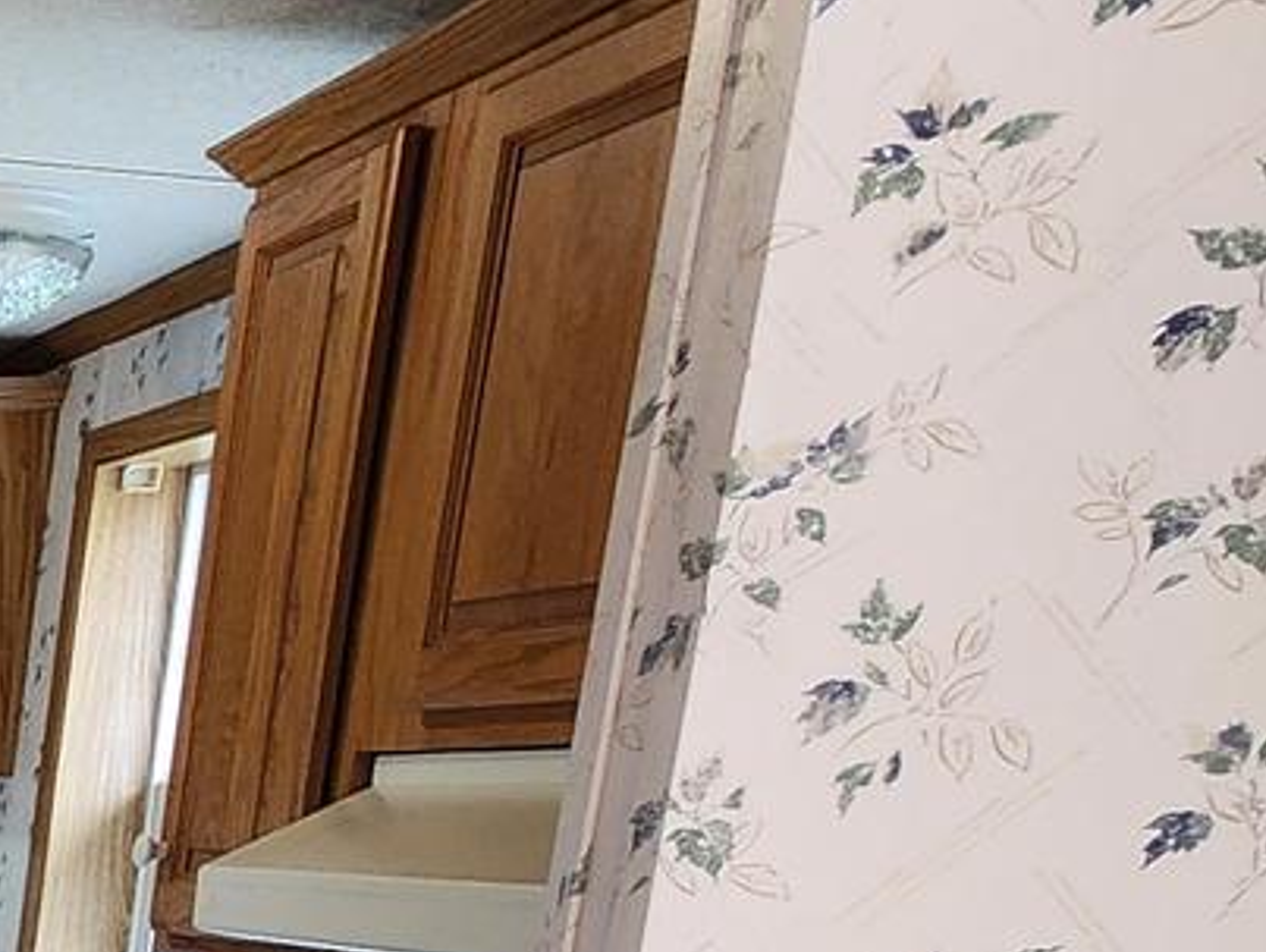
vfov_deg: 19.8
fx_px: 2416
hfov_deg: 15.8
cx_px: -1687
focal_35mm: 66
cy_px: 1354
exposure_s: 1/60
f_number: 2.2
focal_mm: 2.2
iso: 200
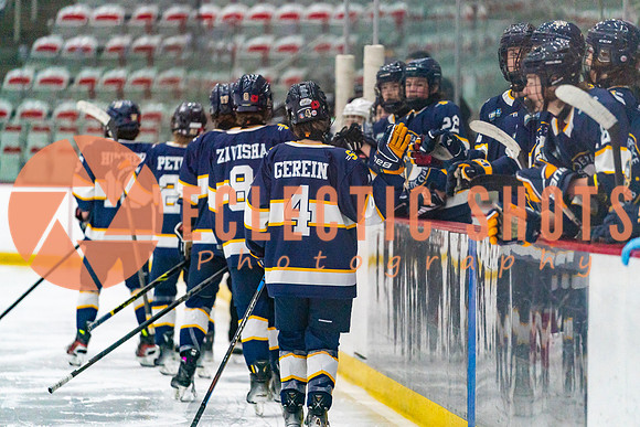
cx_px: 344
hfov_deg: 9.1
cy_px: 216
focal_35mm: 226
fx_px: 4019
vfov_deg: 6.1
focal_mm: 200
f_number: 2.8
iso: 4000
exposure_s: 1/1600
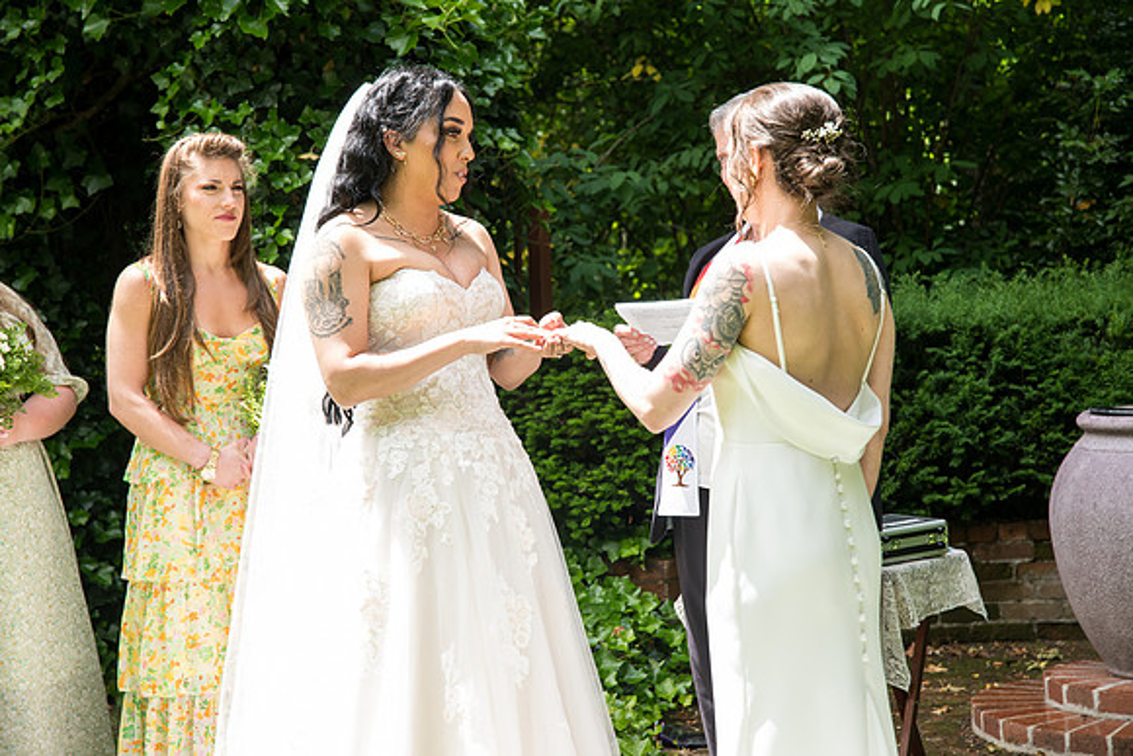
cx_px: 566
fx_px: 2203
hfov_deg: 28.8
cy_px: 378
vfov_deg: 19.5
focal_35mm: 70
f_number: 5
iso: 500
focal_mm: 70
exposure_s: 1/400
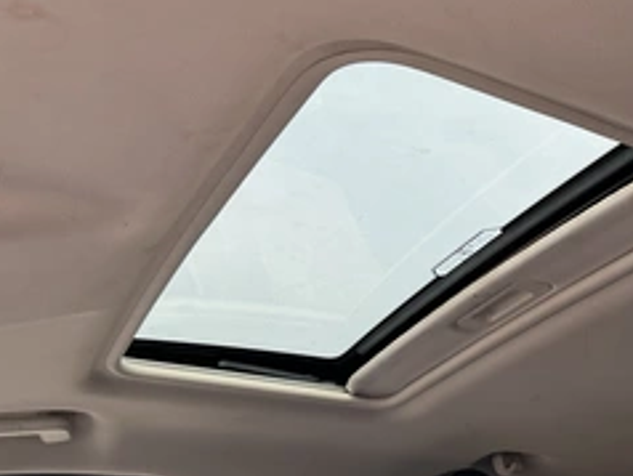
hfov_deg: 39.0
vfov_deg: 30.7
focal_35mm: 47
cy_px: 311
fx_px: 860
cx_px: 497
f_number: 1.8
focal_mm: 3
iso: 16
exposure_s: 1/126
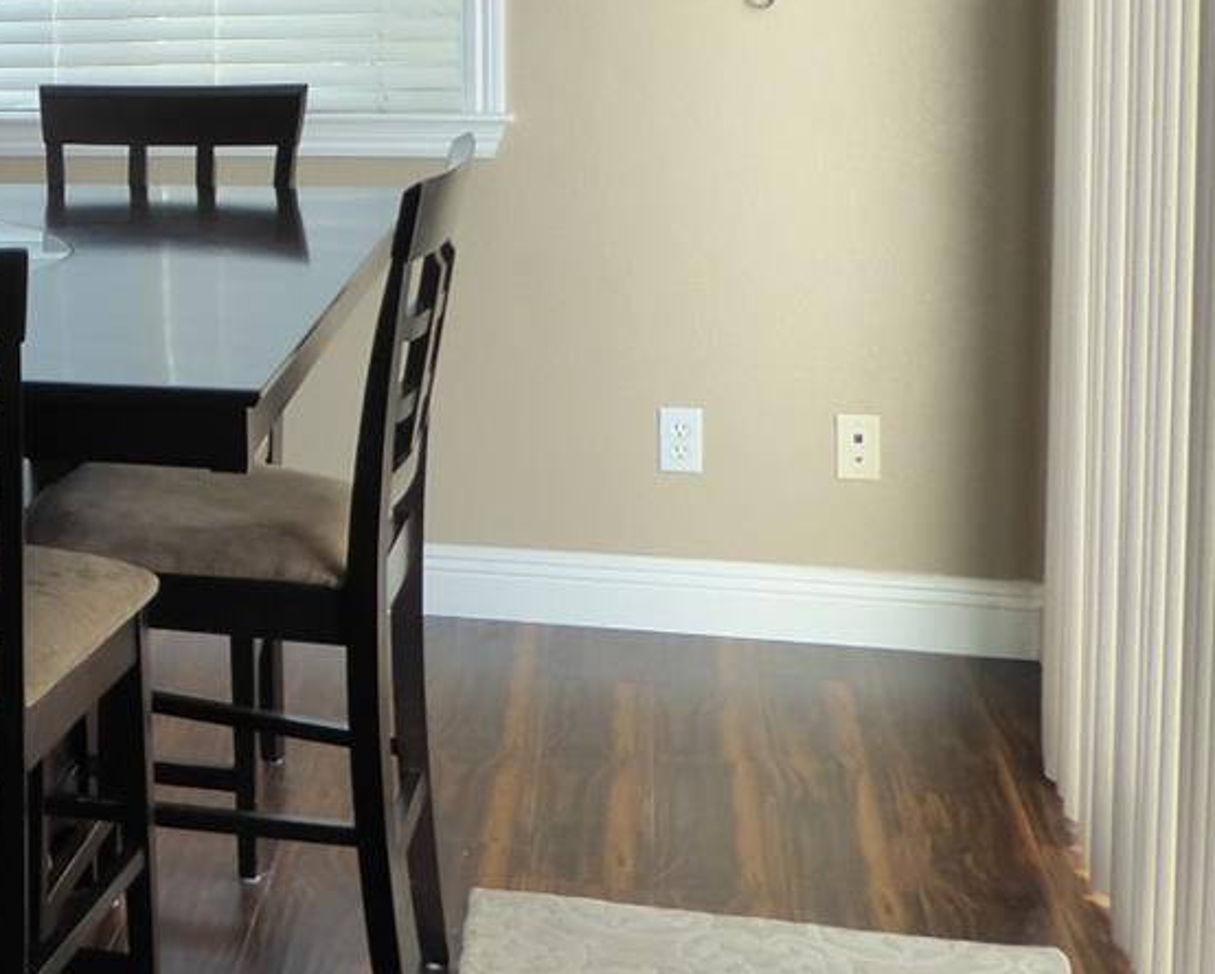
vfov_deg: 22.7
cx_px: -298
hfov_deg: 25.3
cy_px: 123
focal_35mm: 66
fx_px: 2375
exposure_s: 1/100
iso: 200
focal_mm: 4.3
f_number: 3.3
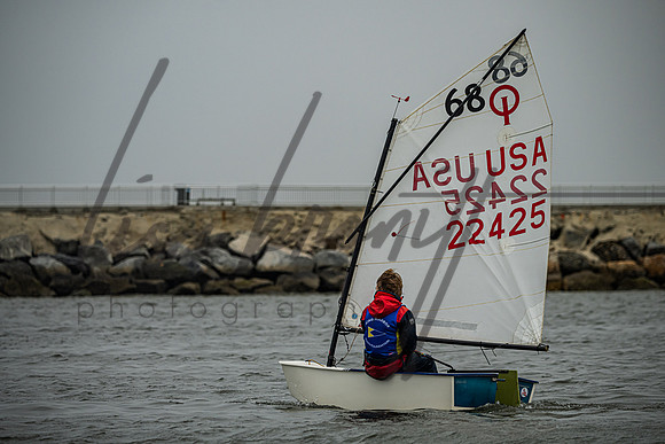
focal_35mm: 227
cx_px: 324
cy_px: 200
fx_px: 4197
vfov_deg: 6.1
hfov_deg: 9.1
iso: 320
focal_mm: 200
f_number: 5
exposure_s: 1/3200
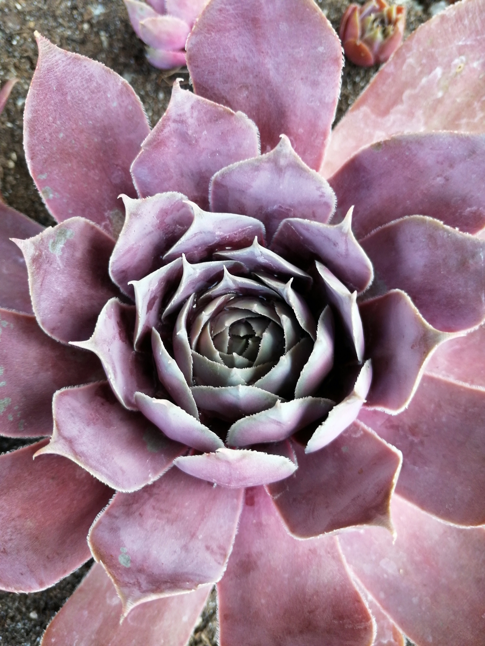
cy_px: 323
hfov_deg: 51.4
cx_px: 242
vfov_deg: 65.3
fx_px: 504
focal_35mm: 27
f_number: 1.8
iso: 100
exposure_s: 1/100
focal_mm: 3.95
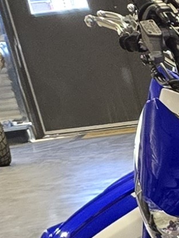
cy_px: 758
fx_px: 1529
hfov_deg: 5.8
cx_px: 685
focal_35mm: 222
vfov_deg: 7.6
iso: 125
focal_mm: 5.4
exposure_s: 1/120
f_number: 1.8
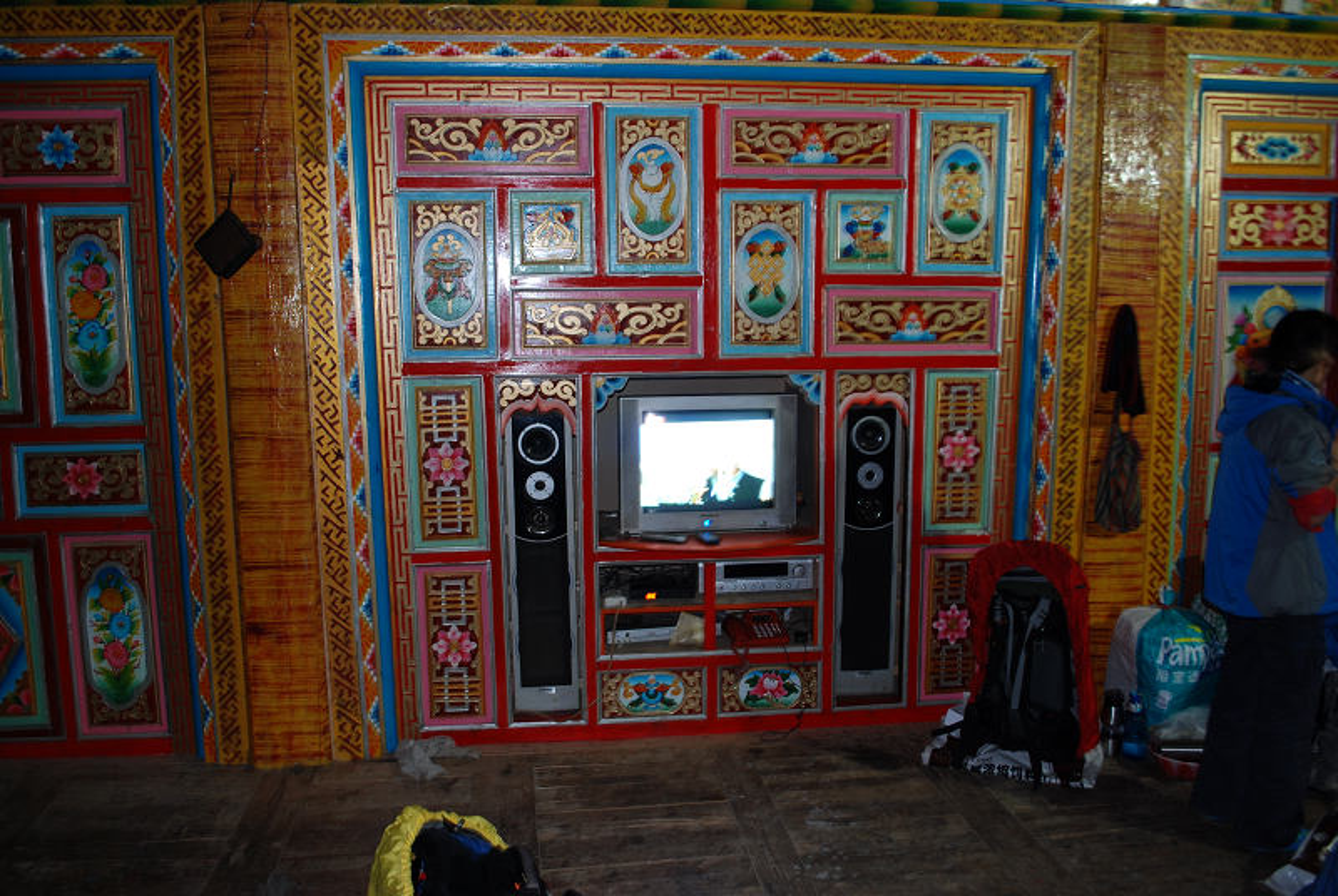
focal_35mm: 30
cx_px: 669
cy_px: 448
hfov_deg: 61.9
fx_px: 1117
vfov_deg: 43.7
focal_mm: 20
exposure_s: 1
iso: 200
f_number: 3.8
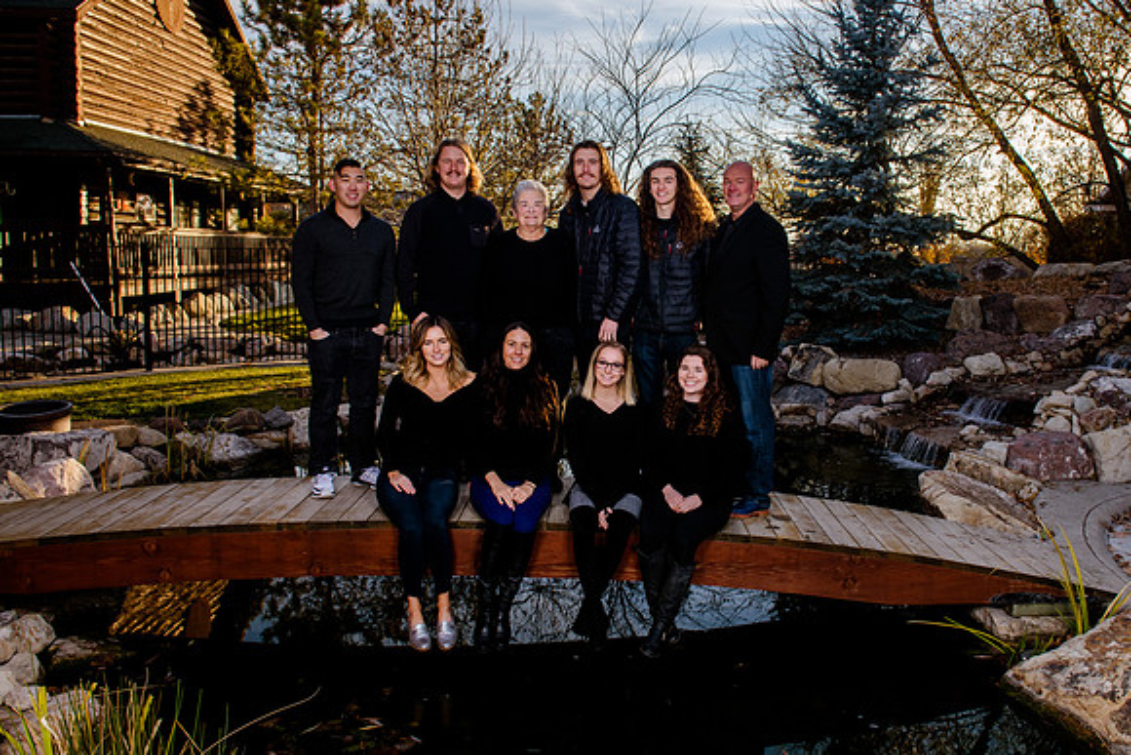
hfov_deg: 63.3
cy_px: 368
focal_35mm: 29
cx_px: 658
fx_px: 910
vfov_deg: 45.0
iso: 200
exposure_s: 1/160
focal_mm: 24
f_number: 8
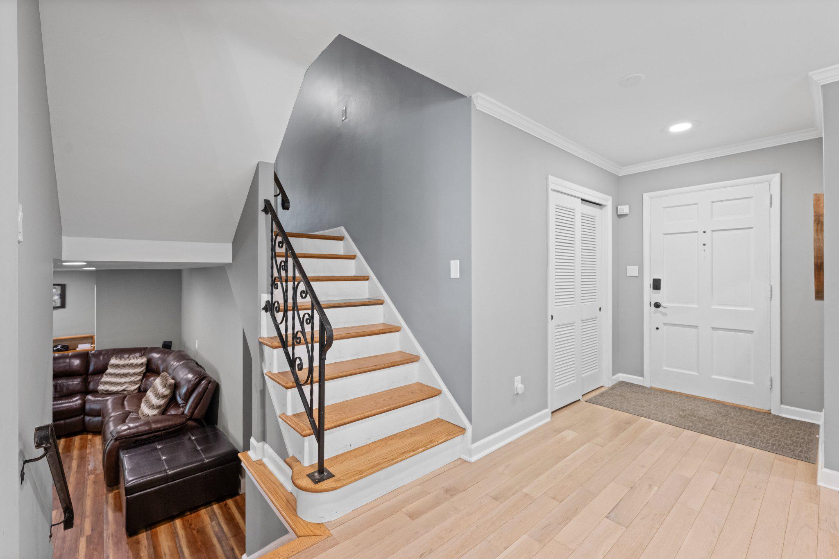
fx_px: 361
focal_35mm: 16
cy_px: 280
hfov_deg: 98.5
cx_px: 420
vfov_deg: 75.5
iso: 1600
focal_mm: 15.5
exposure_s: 1/10
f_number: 6.3
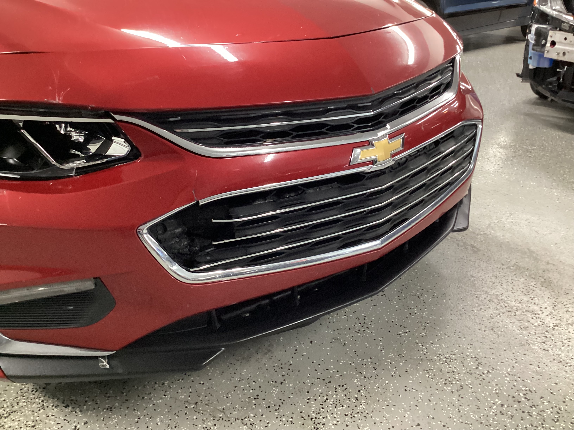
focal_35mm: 31
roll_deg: +1.4
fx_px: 514
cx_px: 287
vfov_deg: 45.4
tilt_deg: -28.4
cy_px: 215
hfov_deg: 58.4
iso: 400
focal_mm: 3.3
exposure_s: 1/33
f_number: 2.4
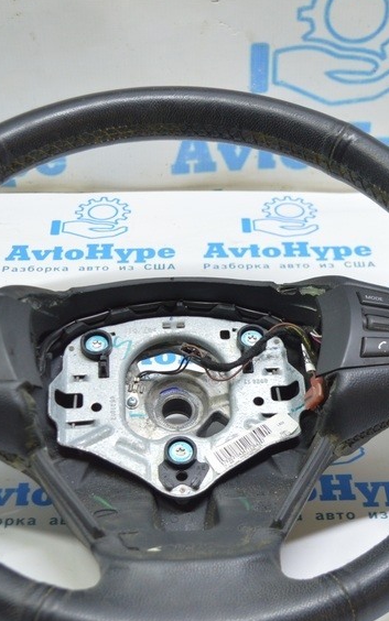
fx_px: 1034
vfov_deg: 33.4
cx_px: 183
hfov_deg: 21.3
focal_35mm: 61
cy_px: 364
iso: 400
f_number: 3.8
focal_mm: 22
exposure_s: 1/40
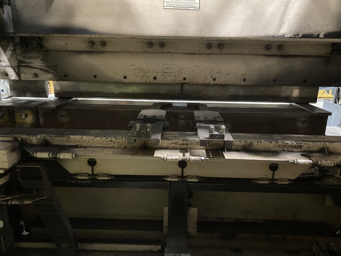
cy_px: 128
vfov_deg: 49.7
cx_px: 170
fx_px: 276
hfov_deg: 63.4
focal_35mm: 28
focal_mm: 4
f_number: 1.8
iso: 640
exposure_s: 1/20
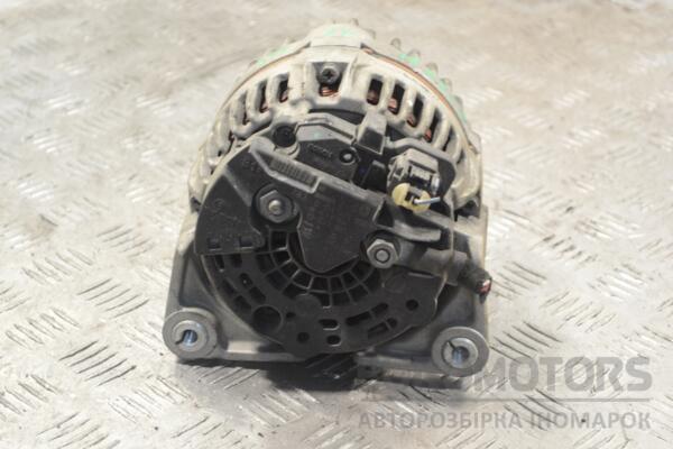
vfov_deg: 16.6
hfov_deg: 24.6
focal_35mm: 82
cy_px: 224
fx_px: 1542
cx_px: 336
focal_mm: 55
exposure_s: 1/30
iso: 560
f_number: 5.6
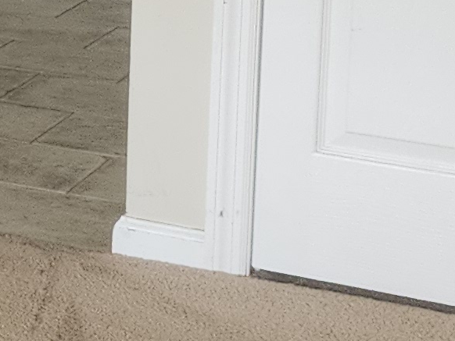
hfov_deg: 9.8
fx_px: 2078
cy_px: -236
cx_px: -865
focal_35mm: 158
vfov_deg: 9.1
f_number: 1.8
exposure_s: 1/120
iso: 200
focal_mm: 6.4
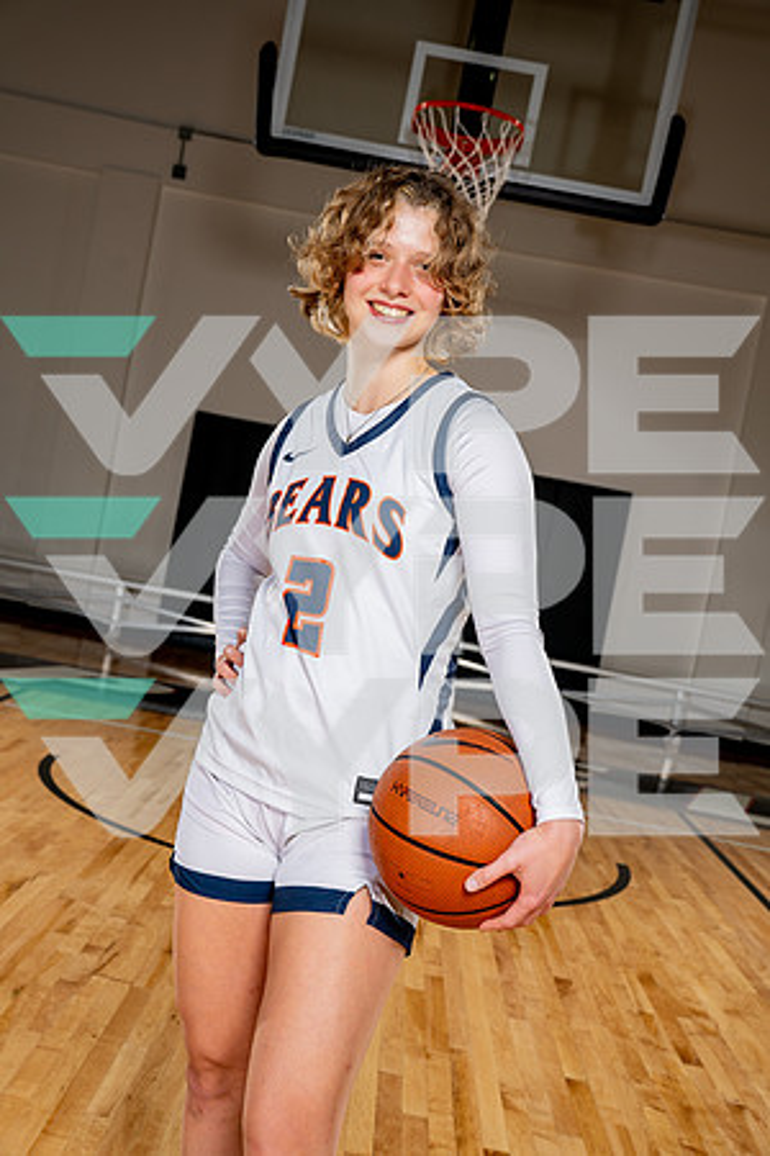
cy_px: 578
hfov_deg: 31.9
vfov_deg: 46.4
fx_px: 1347
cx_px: 385
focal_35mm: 42
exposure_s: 1/250
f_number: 5.6
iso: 200
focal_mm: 42
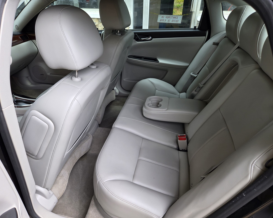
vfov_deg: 58.8
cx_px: 128
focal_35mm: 24
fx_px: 194
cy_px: 109
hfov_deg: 70.2
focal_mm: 5.4
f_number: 1.8
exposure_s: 1/180
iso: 40
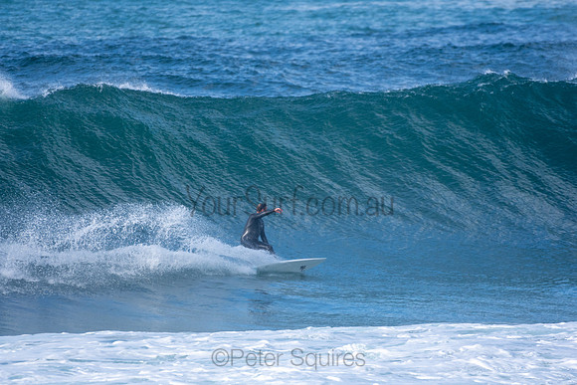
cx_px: 288
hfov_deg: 2.7
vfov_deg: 1.8
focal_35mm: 750
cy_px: 192
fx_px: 12023
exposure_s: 1/1250
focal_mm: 500
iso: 400
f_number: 5.6
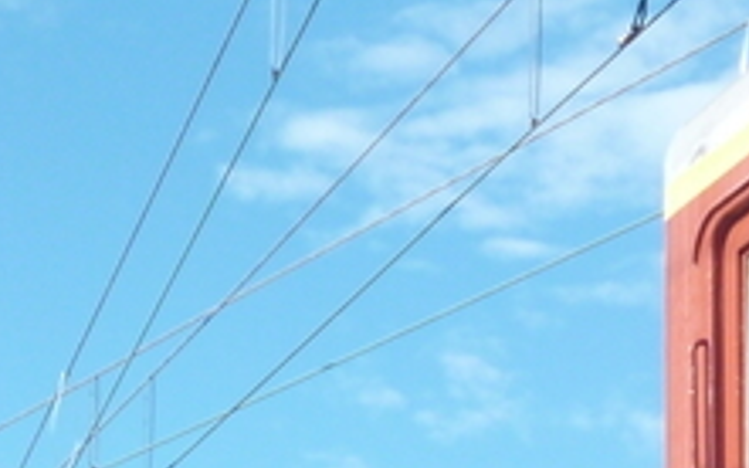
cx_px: 535
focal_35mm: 207
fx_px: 4224
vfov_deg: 6.2
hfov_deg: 10.1
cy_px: 821
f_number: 3.5
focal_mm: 6.4
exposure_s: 1/400
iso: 100
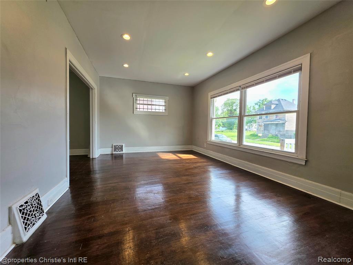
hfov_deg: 106.2
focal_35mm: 13
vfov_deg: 89.9
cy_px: 132
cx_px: 176
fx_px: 133
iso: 32
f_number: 1.9
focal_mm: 2.2
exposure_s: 1/120
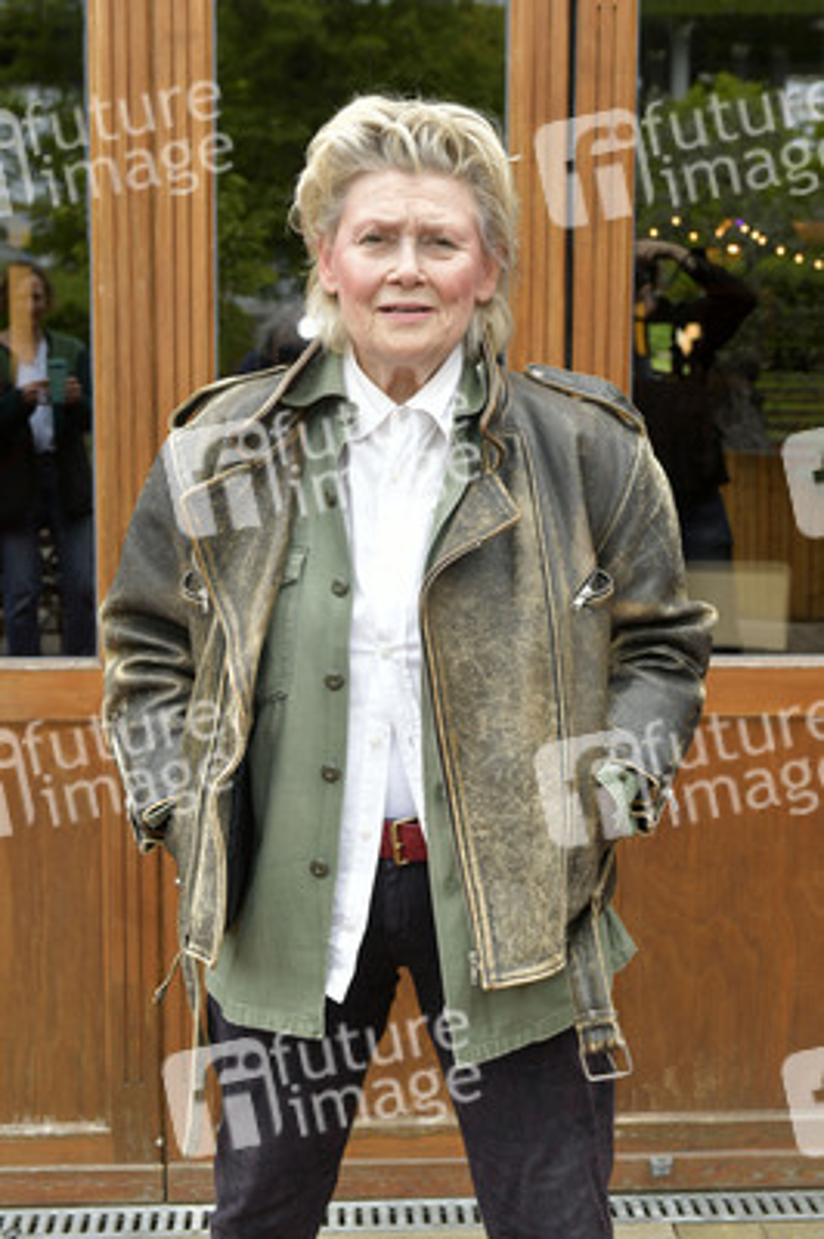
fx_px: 1926
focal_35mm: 56
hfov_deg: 24.2
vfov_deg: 35.7
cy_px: 620
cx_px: 412
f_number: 8
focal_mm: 56
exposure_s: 1/160
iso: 320
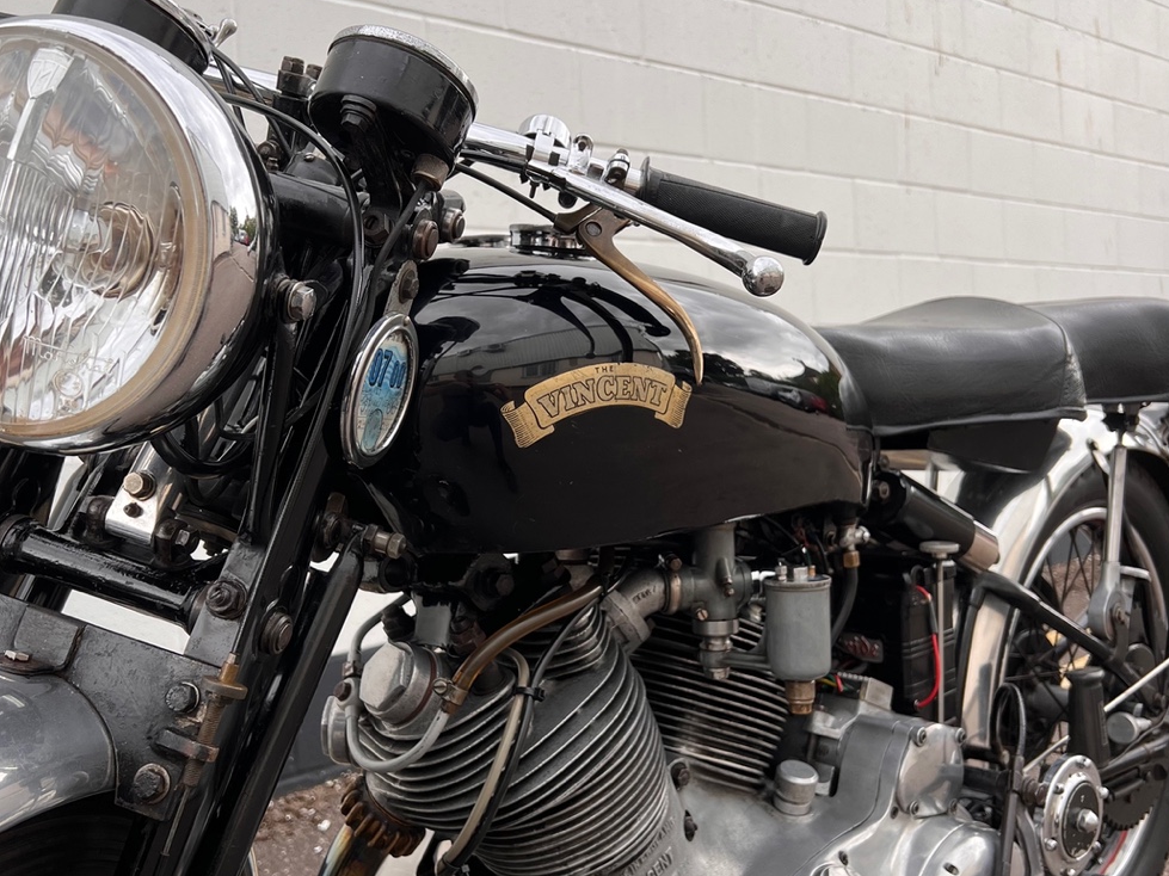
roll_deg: +4.0
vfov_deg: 41.7
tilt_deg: -3.5
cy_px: 485
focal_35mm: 34
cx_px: 554
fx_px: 1148
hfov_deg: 53.9
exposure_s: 1/639
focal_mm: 5.7
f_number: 1.5
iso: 50
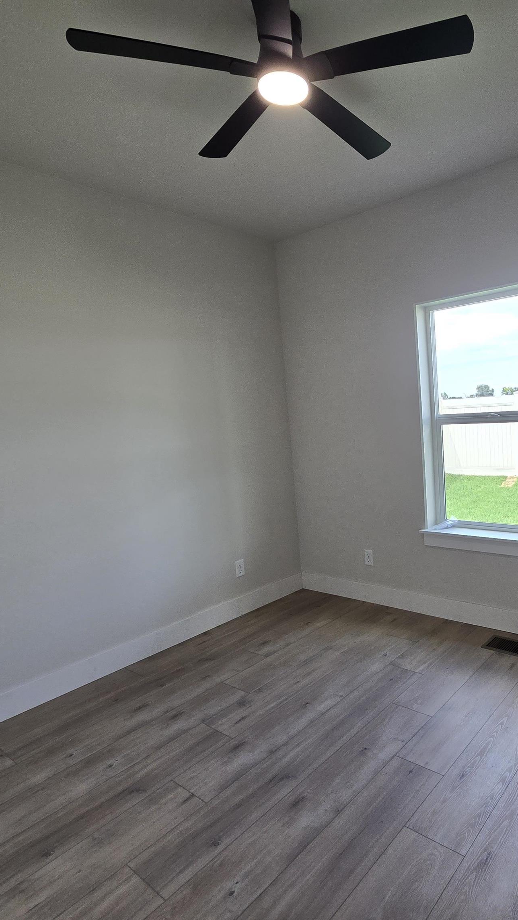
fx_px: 464
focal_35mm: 19
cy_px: 461
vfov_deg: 89.6
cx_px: 383
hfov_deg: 55.8
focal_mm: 2.2
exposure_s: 1/120
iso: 80
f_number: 2.2
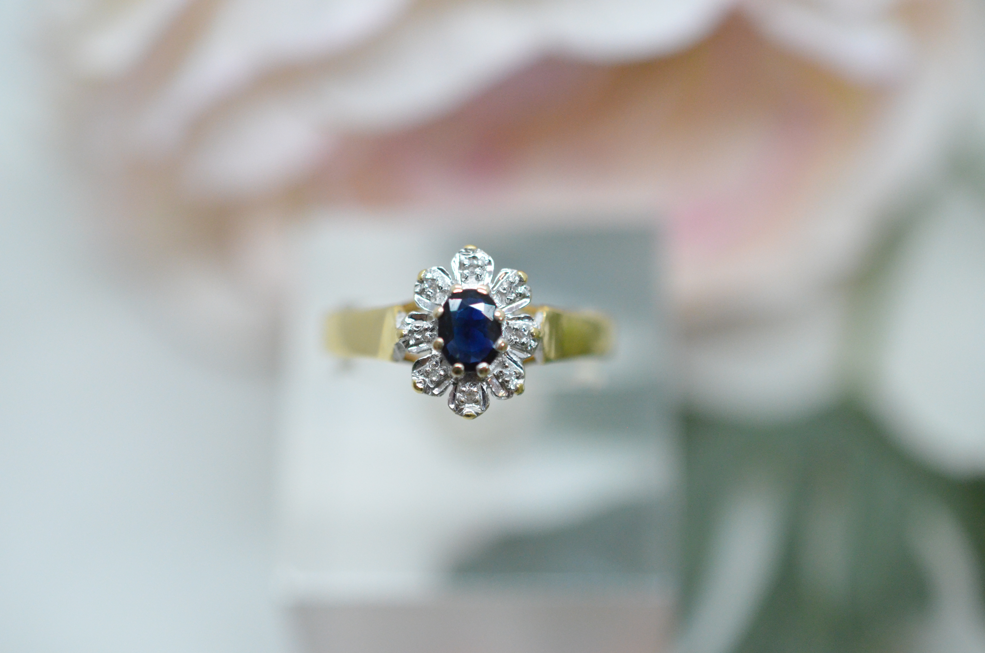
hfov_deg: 33.5
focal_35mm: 60
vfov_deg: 22.5
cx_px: 492
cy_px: 326
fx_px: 1638
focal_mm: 40
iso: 3200
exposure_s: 1/2000
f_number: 4
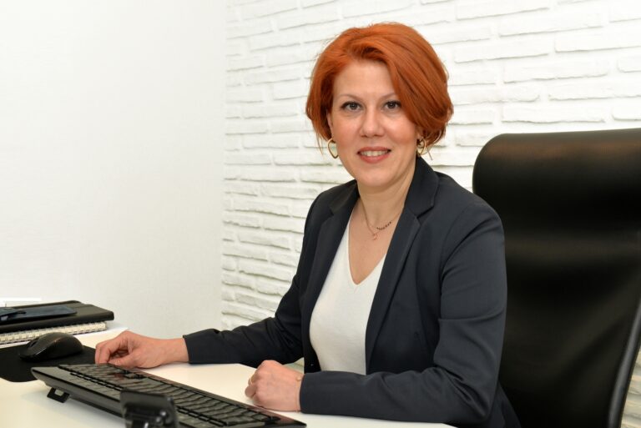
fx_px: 677
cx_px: 320
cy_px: 214
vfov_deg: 35.1
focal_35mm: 38
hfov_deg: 50.7
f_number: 6.3
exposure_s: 1/60
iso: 640
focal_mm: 38
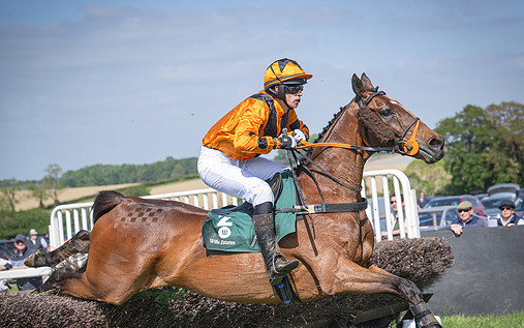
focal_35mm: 95
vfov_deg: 13.8
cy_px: 211
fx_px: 1357
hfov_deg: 21.8
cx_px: 318
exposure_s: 1/1600
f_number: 4
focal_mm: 70
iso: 200
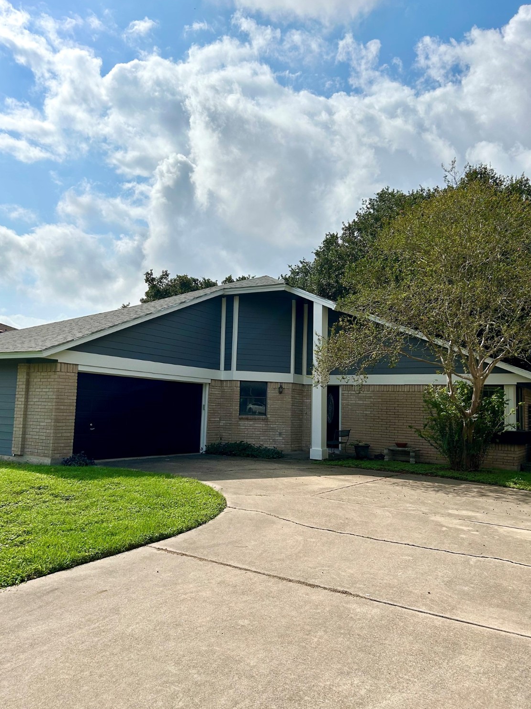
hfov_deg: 51.3
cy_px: 349
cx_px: 260
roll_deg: -1.9
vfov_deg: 65.3
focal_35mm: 27
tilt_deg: +6.2
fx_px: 552
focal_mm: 5.7
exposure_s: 1/14286
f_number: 1.5
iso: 50
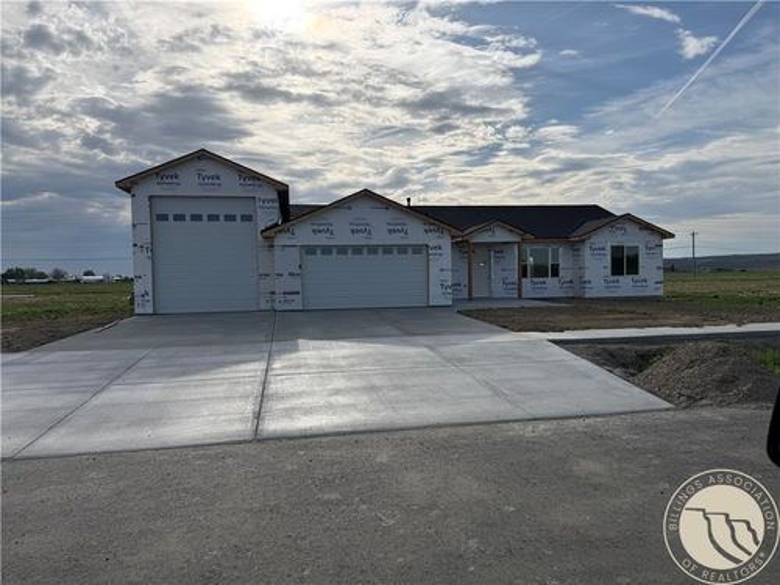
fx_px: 541
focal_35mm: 24
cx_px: 390
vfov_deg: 56.8
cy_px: 292
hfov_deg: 71.6
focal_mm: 6.76
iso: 80
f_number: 1.78
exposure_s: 1/11905
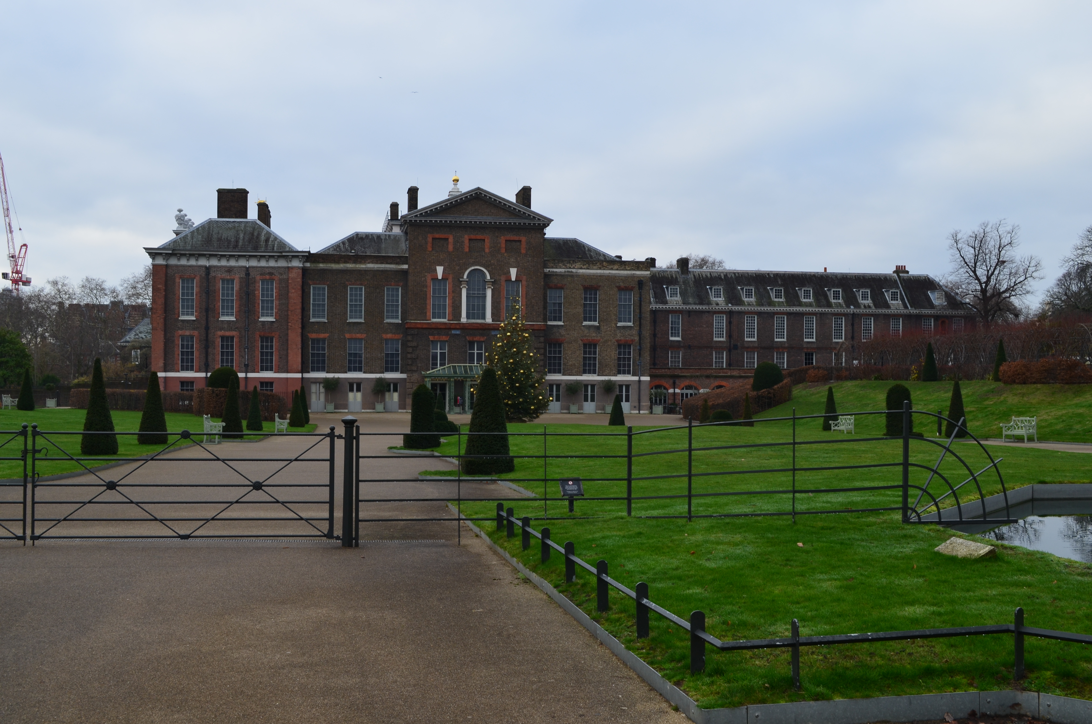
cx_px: 546
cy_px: 362
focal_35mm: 39
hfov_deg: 49.6
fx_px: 1181
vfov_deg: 34.1
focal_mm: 26
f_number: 10
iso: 200
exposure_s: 1/60
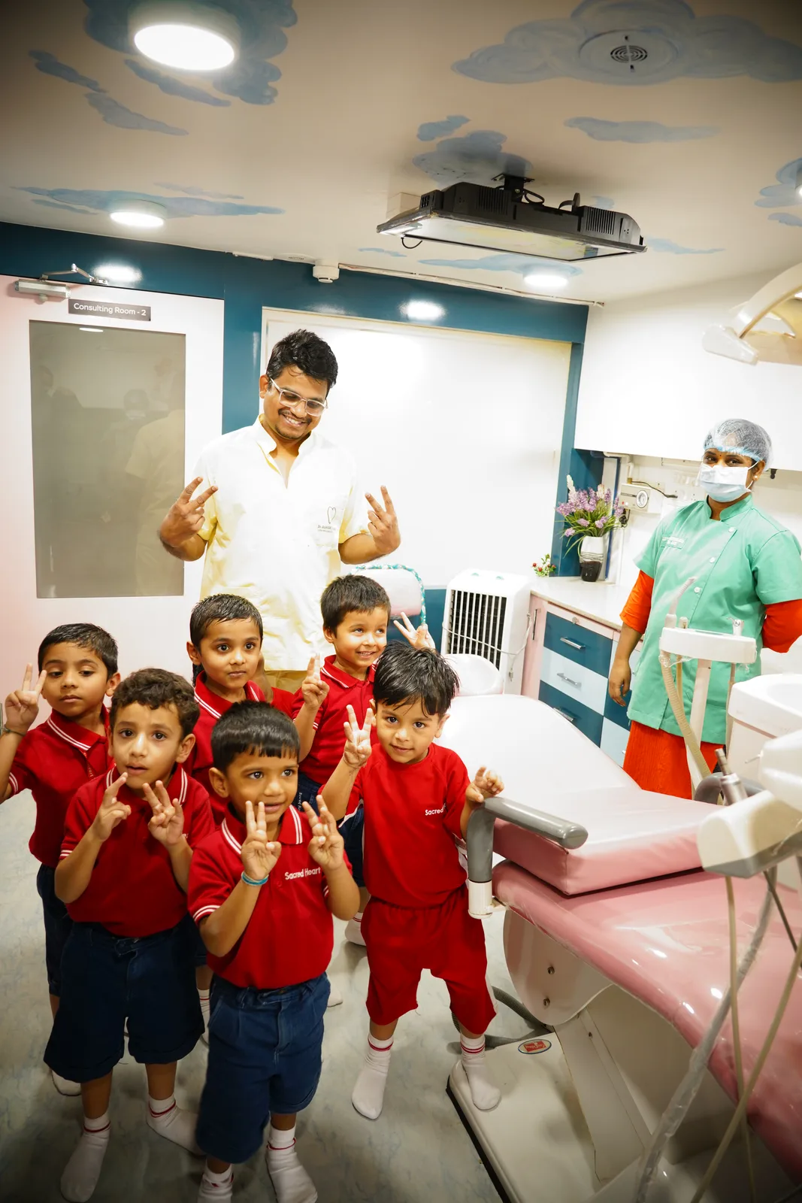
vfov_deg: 73.7
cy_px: 602
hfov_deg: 53.1
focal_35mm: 24
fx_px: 802
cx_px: 401
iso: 1250
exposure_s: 1/100
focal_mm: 24
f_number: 4
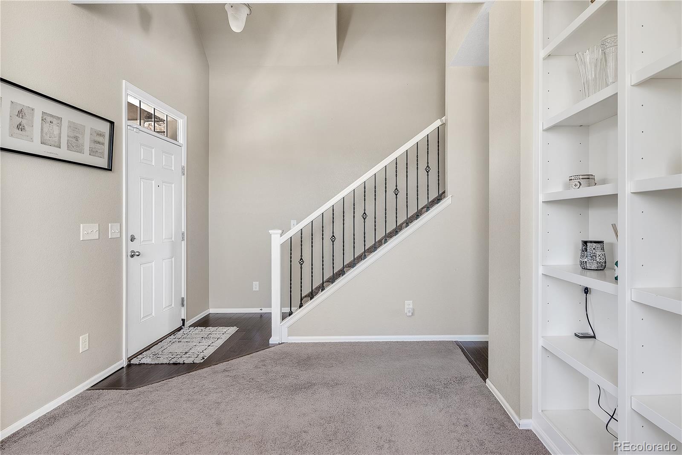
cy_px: 228
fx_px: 332
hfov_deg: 91.6
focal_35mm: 18
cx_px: 341
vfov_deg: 68.9
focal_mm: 17.5
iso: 100
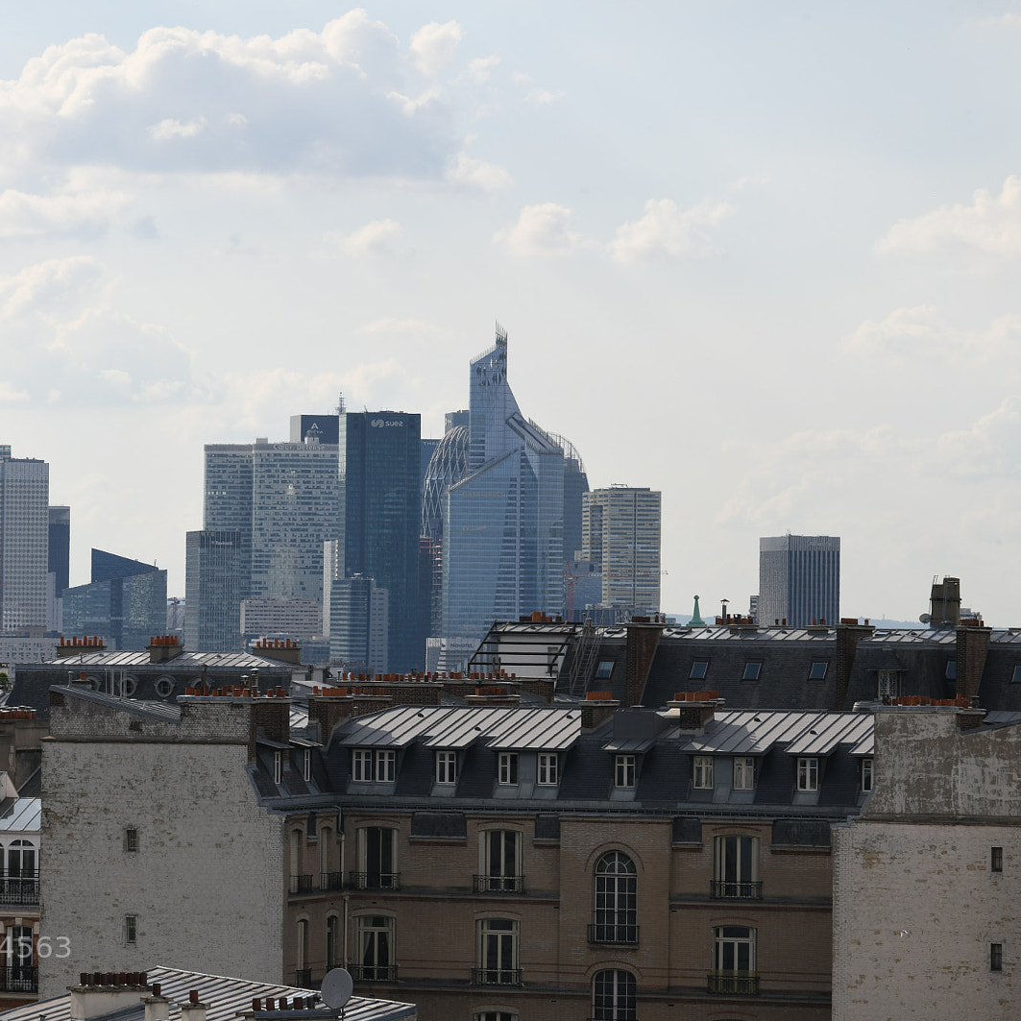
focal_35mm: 179
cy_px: 511
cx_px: 337
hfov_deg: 9.8
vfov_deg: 9.8
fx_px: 5973
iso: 160
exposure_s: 1/160
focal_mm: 140
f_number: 16
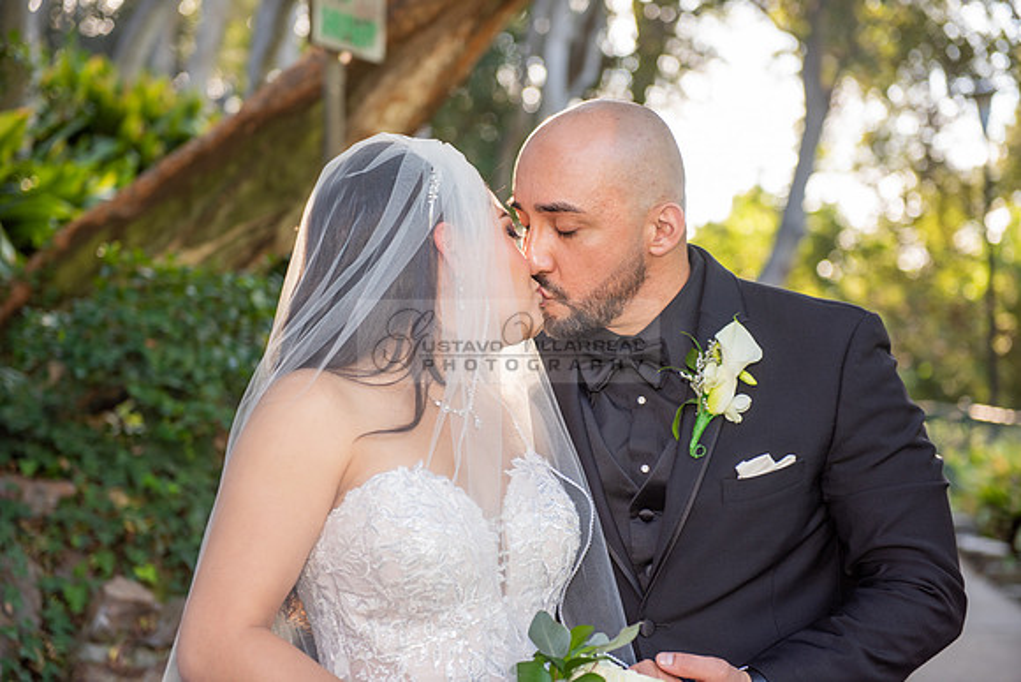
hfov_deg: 28.8
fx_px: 1986
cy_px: 341
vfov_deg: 19.5
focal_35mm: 70
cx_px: 510
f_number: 3.5
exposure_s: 1/160
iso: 200
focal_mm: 70
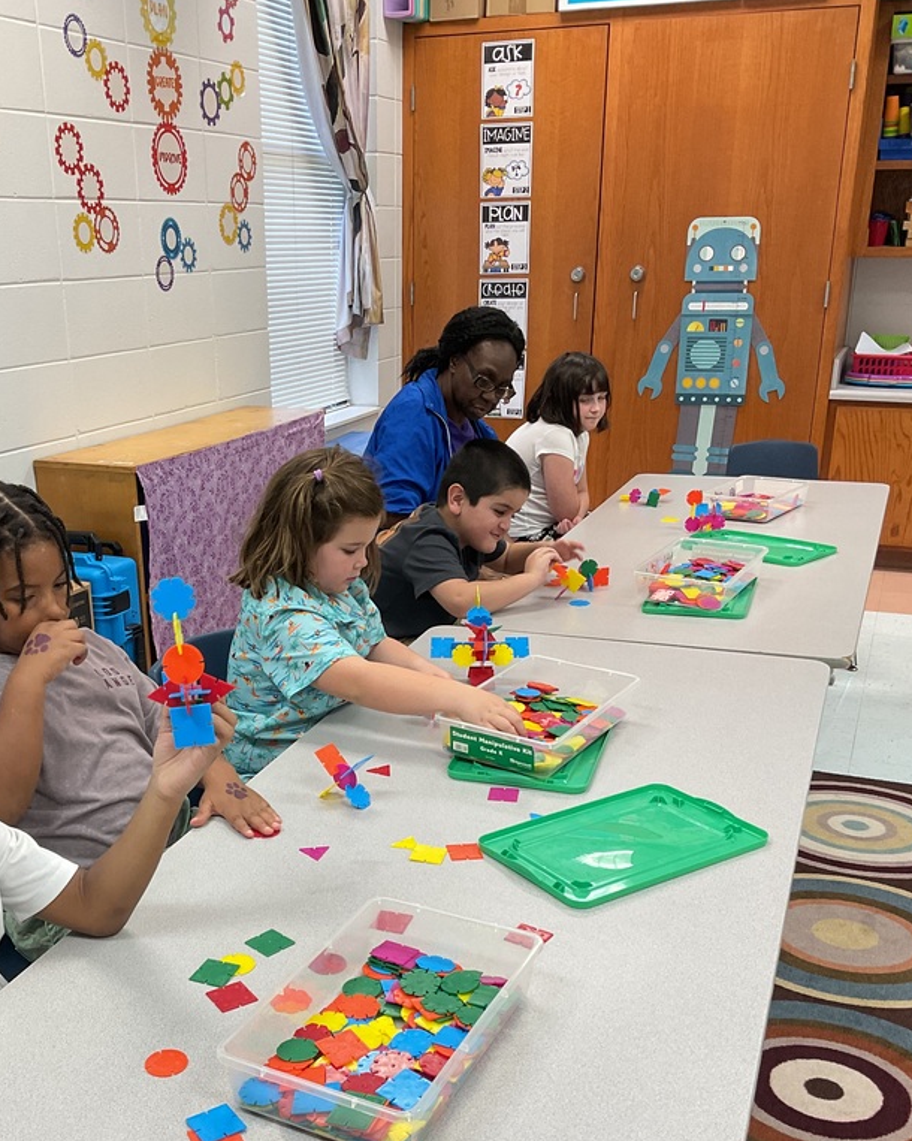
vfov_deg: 47.2
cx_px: 354
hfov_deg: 38.9
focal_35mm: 38
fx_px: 1283
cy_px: 752
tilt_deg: -21.8
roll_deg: -1.4
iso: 50
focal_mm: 3
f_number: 1.8
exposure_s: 1/60
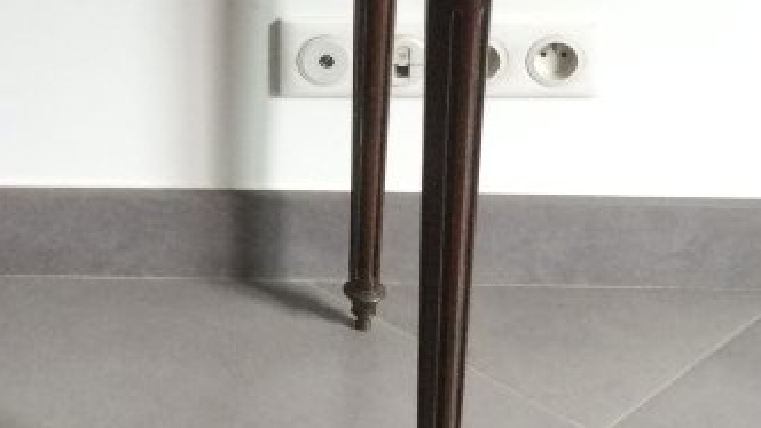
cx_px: -16
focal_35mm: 122
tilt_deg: -18.0
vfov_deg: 9.5
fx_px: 2463
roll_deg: +0.8
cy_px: -318
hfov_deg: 17.1
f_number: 2.4
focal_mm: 3.3
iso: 50
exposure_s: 1/33
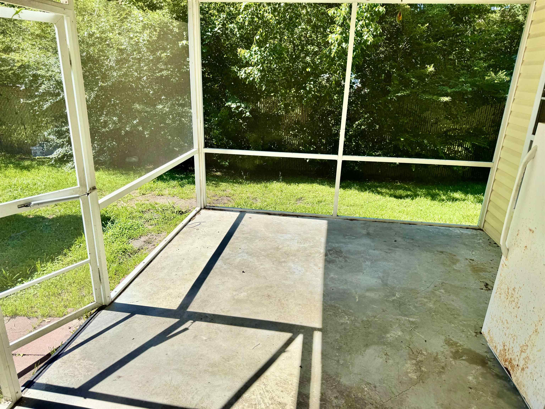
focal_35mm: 24
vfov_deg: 56.8
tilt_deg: -18.4
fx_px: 378
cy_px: 204
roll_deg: -1.7
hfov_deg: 71.6
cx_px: 272
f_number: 1.78
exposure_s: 1/2105
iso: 80
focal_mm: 6.76
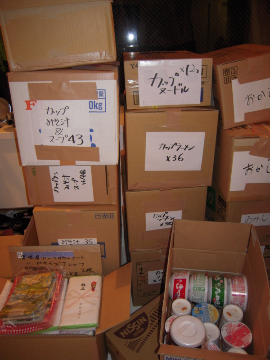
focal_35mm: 28
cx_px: 135
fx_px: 291
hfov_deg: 49.7
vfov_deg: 63.4
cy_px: 180
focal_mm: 5
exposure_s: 1/20
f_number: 2.7
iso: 200
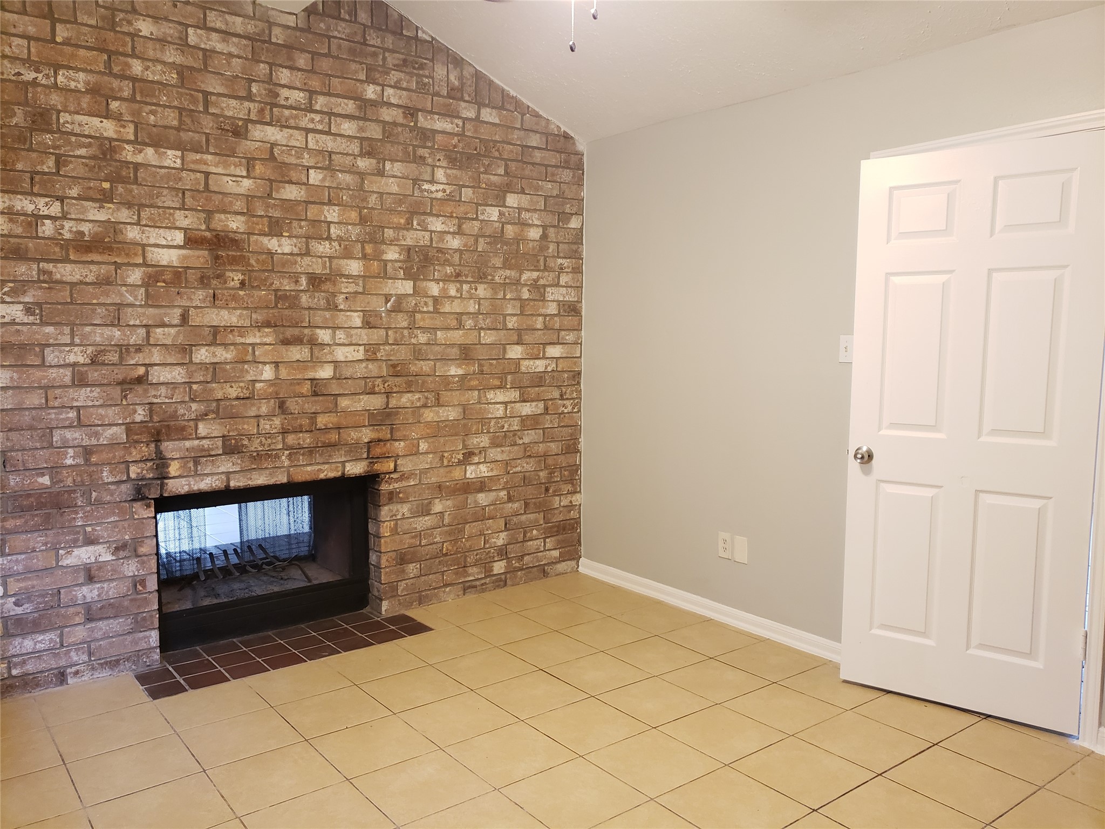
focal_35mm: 26
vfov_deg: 53.1
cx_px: 552
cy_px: 414
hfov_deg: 67.3
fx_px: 830
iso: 320
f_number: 1.5
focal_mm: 4.3
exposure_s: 1/40
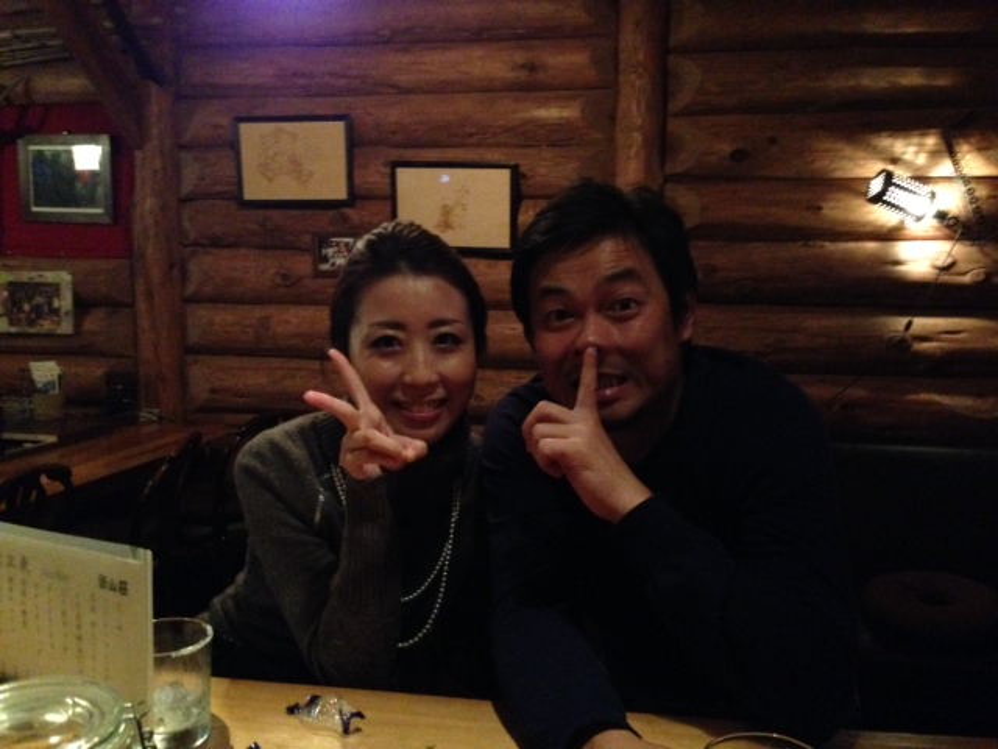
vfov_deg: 42.9
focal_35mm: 33
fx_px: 951
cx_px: 499
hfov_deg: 55.4
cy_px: 374
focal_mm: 4.12
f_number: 2.4
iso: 800
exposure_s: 1/15
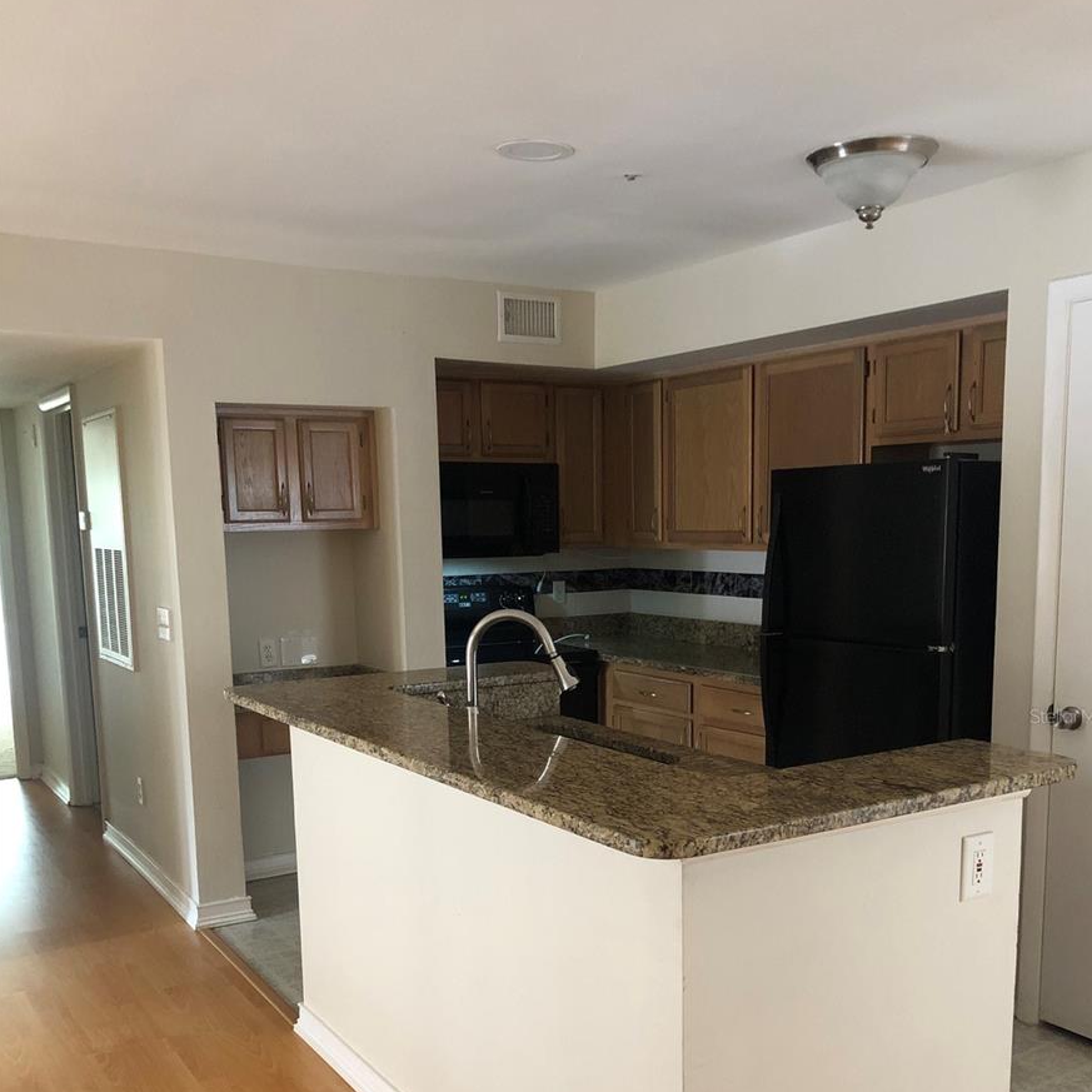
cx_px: 555
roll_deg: +0.9
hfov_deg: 48.4
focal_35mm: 34
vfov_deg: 47.8
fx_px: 1213
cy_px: 715
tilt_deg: -9.6
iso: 100
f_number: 1.8
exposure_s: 1/11
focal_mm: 3.99
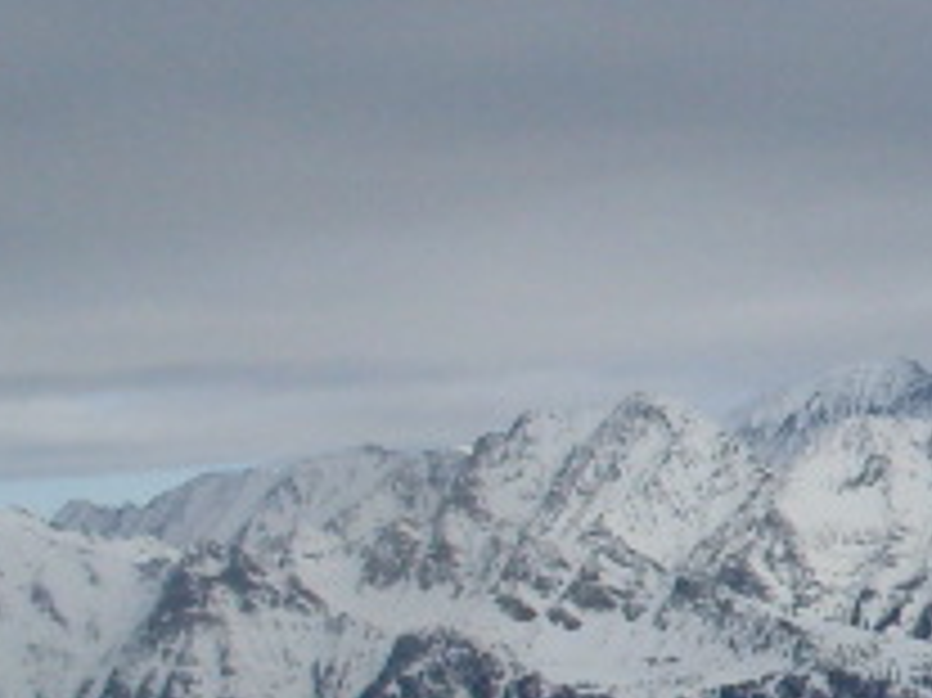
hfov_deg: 9.7
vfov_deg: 7.9
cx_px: 1968
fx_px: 5059
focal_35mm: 188
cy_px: 428
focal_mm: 6.3
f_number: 8.4
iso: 80
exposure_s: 1/350
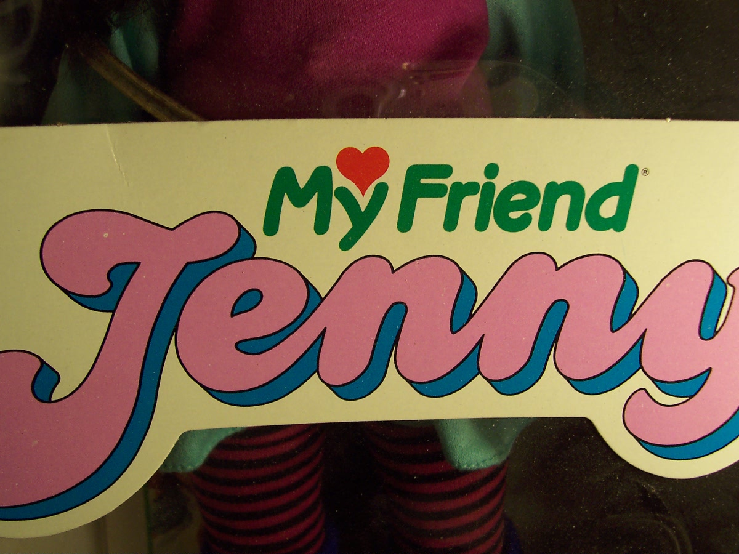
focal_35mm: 37
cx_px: 370
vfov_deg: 38.7
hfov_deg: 50.1
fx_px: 790
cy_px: 277
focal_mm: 5.6
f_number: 2.8
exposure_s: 1/180
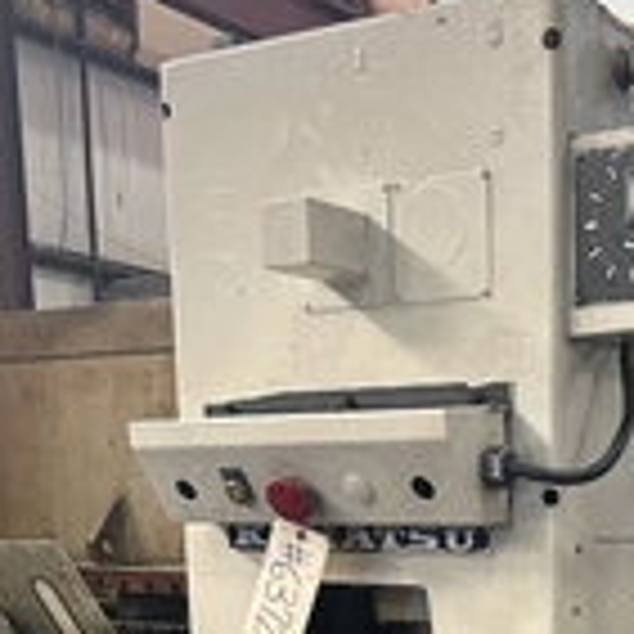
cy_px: 841
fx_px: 1347
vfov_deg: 23.2
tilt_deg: -12.0
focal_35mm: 65
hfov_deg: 25.7
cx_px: 567
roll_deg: -1.2
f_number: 1.5
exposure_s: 1/60
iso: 125
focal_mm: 5.7
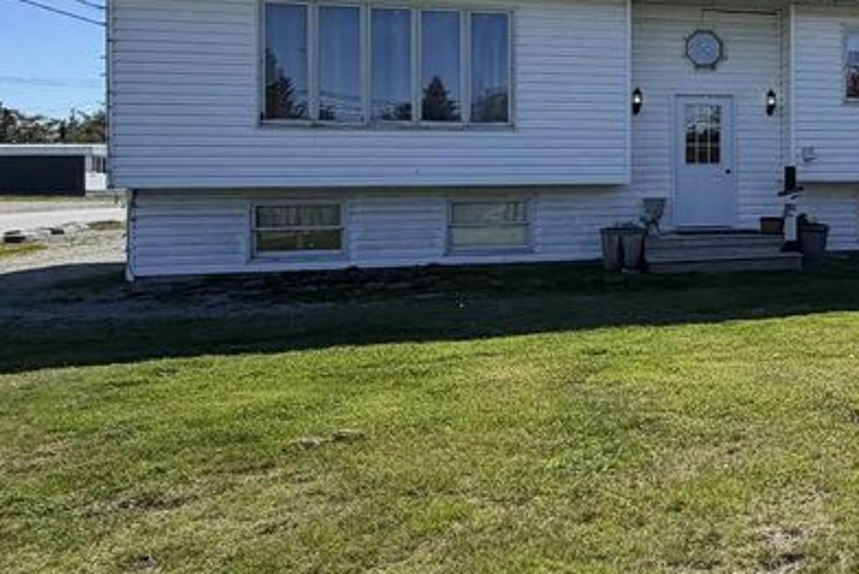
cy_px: 169
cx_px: 822
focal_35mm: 38
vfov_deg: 34.6
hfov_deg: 44.5
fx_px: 907
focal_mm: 2.22
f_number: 2.2
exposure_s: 1/853
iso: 20
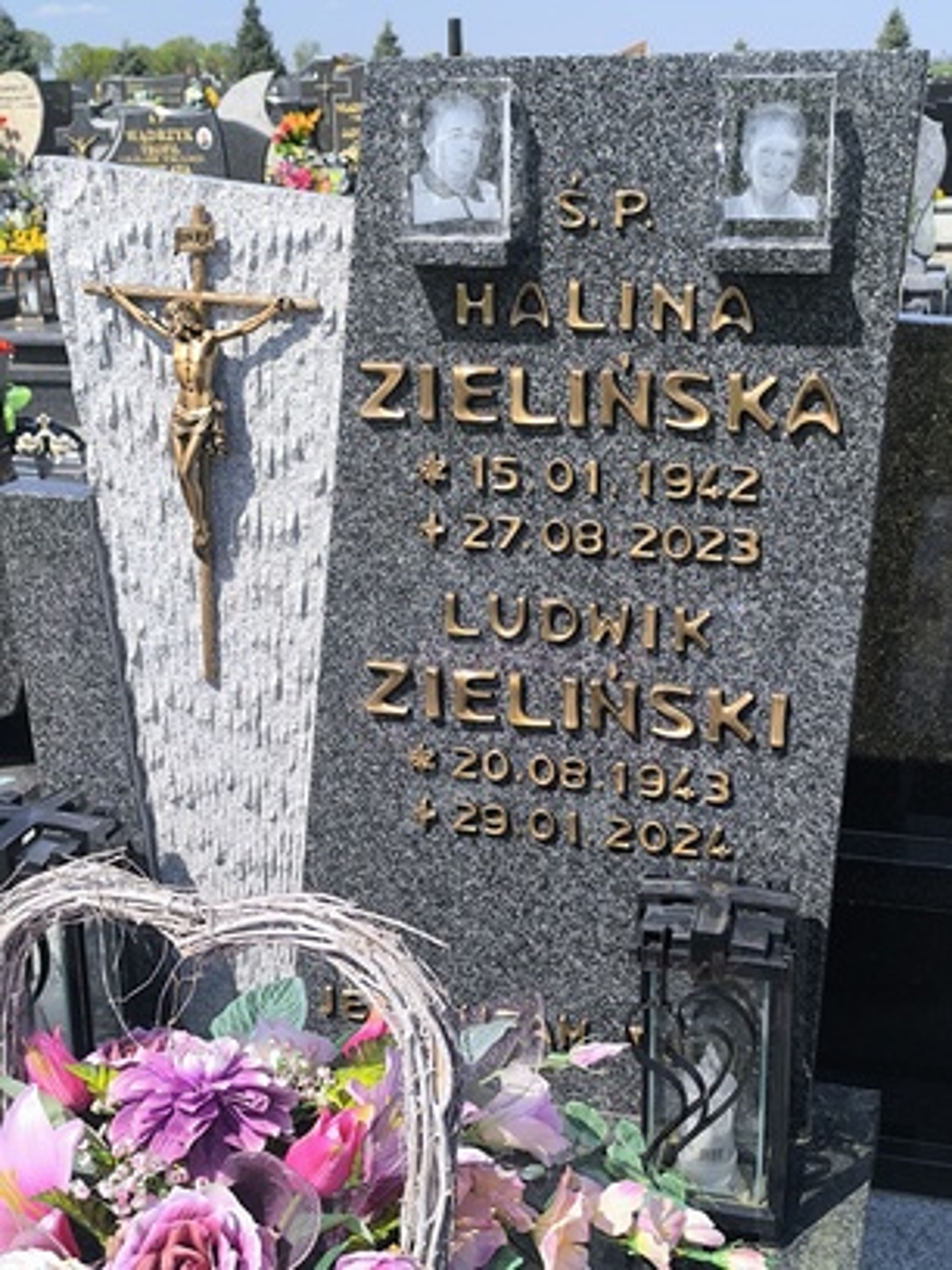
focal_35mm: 46
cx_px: 476
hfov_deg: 31.5
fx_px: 1687
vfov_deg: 41.2
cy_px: 635
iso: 50
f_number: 1.65
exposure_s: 1/886
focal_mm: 6.14
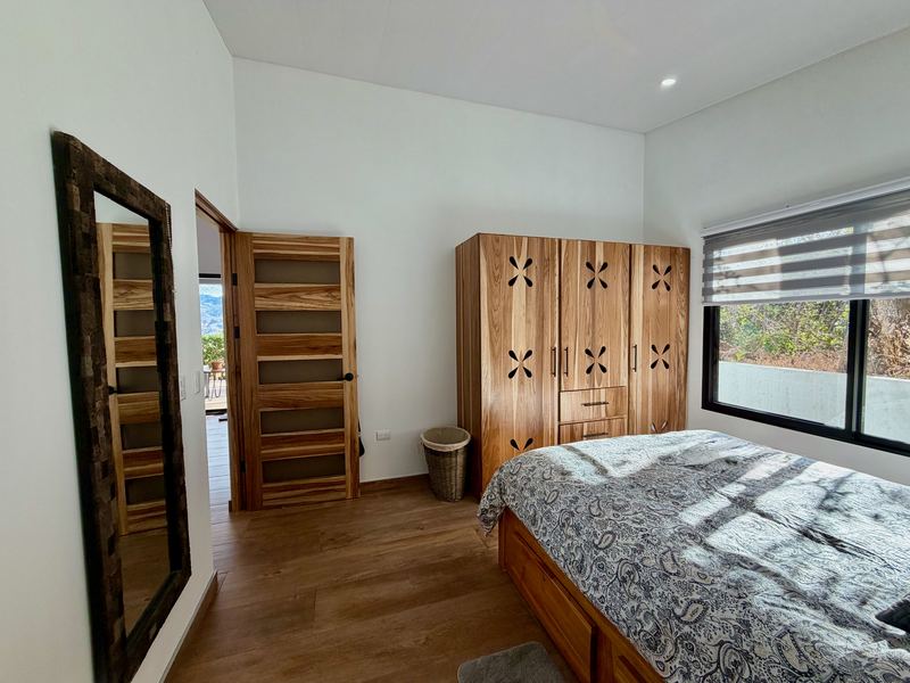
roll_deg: +1.6
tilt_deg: -2.2
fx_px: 368
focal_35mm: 14
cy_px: 342
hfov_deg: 102.1
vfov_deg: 85.7
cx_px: 455
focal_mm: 2.22
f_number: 2.2
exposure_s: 1/120
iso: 80
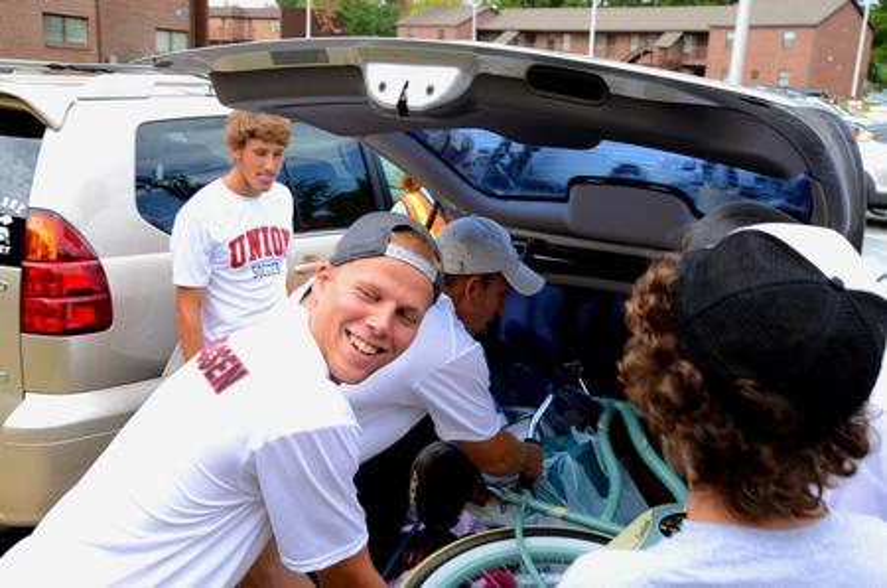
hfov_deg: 43.7
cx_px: 444
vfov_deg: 29.7
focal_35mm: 45
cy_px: 294
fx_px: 1106
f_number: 10
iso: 125
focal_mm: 30
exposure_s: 1/50
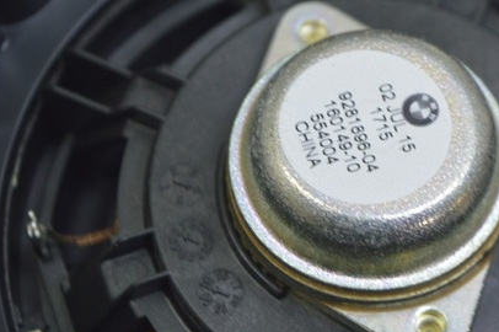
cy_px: 153
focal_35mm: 123
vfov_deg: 11.1
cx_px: 366
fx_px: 1703
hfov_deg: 16.6
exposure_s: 1/20
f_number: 5.6
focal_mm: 52
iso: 400
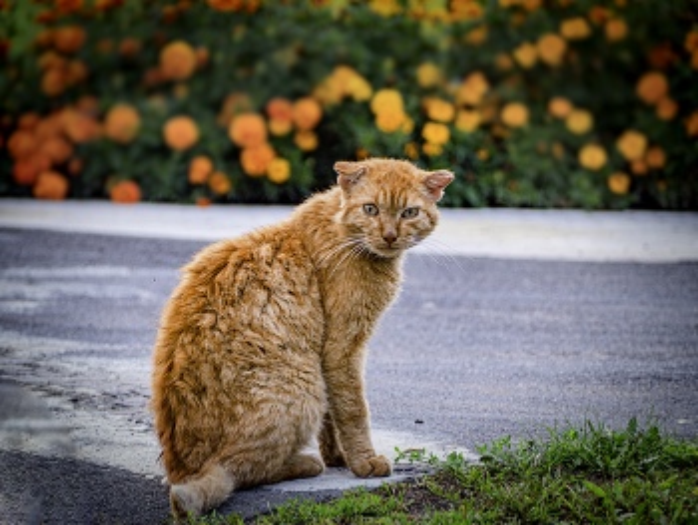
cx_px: 349
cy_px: 262
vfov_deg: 5.0
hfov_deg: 6.6
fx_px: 6053
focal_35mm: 300
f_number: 5.6
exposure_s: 1/200
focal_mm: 150
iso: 200
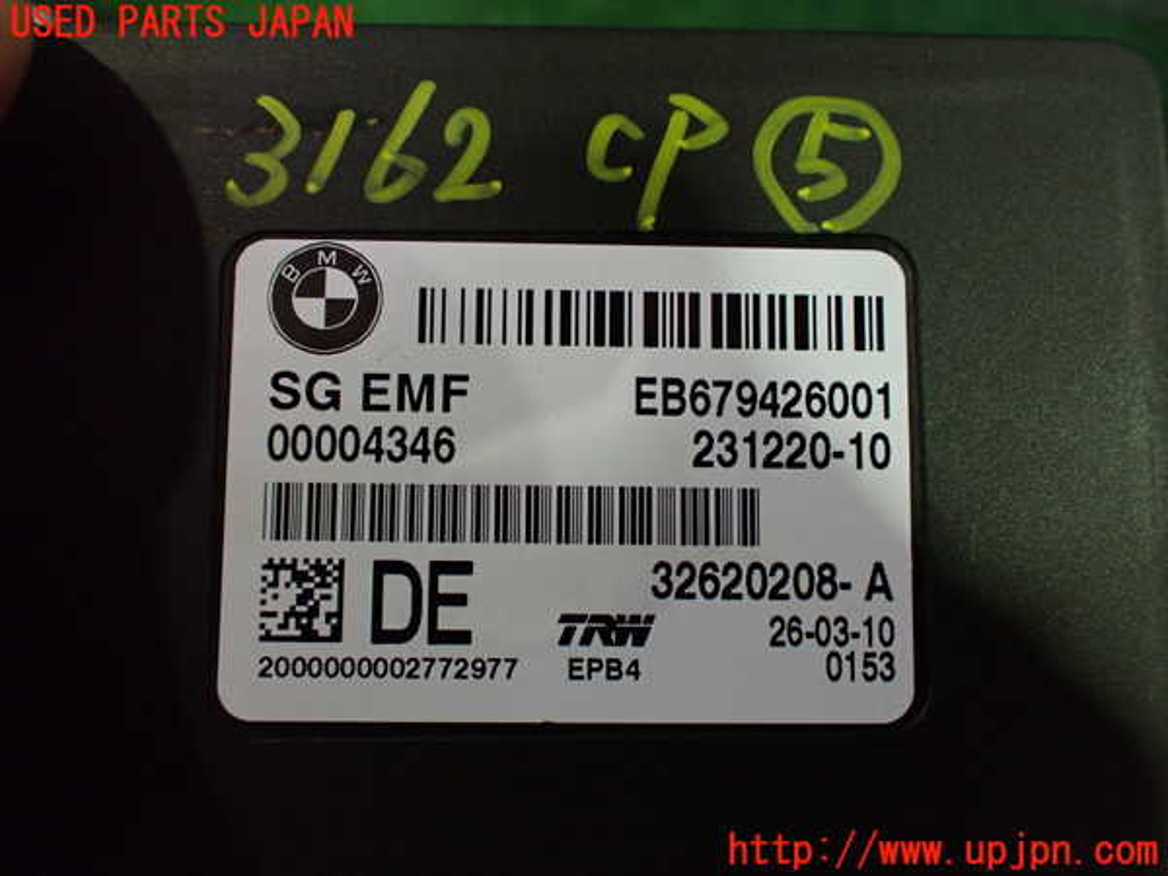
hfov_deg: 60.0
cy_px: 438
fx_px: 1012
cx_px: 584
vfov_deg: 46.8
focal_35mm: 30
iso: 800
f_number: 2.3
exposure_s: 1/80
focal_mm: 5.4
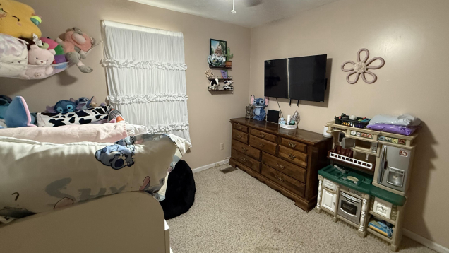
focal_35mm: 16
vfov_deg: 66.7
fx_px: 191
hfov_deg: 99.4
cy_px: 107
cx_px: 225
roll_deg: -0.3
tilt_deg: -7.5
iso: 640
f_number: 2.2
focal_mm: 2.22
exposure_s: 1/60
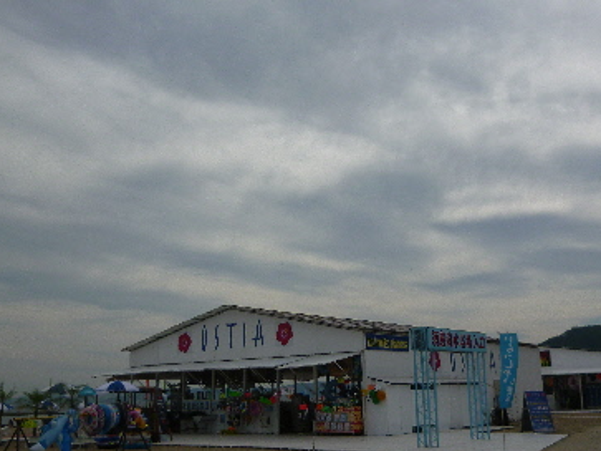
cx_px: 341
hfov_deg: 46.7
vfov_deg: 35.9
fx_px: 694
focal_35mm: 40
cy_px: 205
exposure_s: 1/500
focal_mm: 5.2
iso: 100
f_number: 9
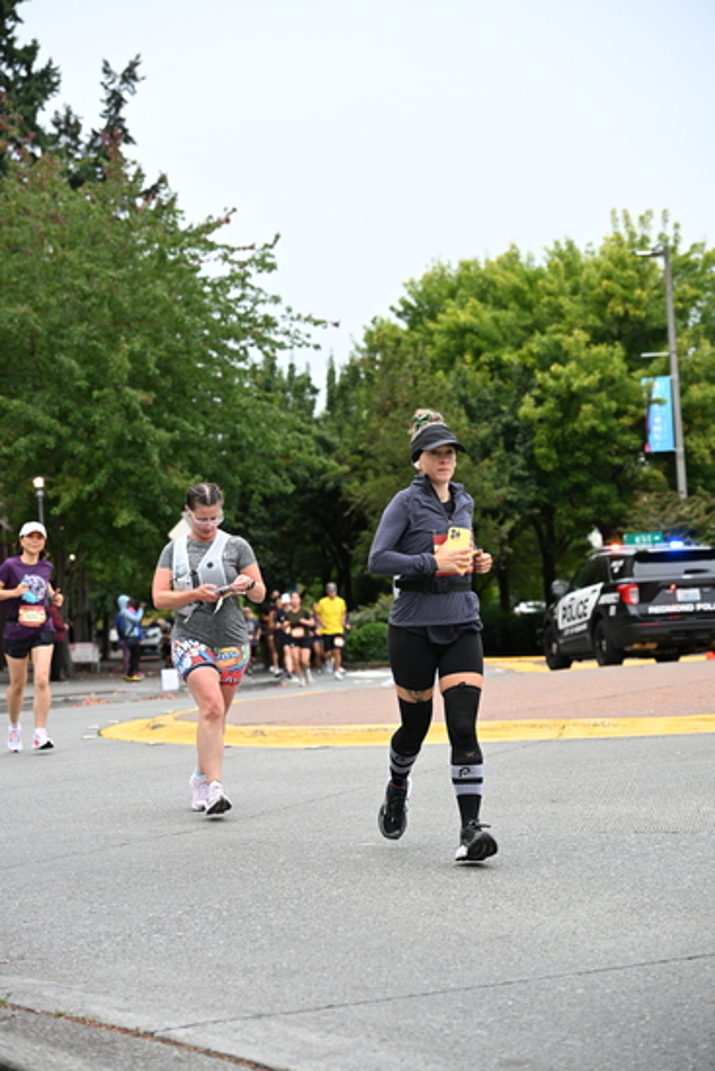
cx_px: 358
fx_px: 2024
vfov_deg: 29.6
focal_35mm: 68
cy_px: 536
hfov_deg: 20.0
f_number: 4
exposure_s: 1/800
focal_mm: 68
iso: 1600
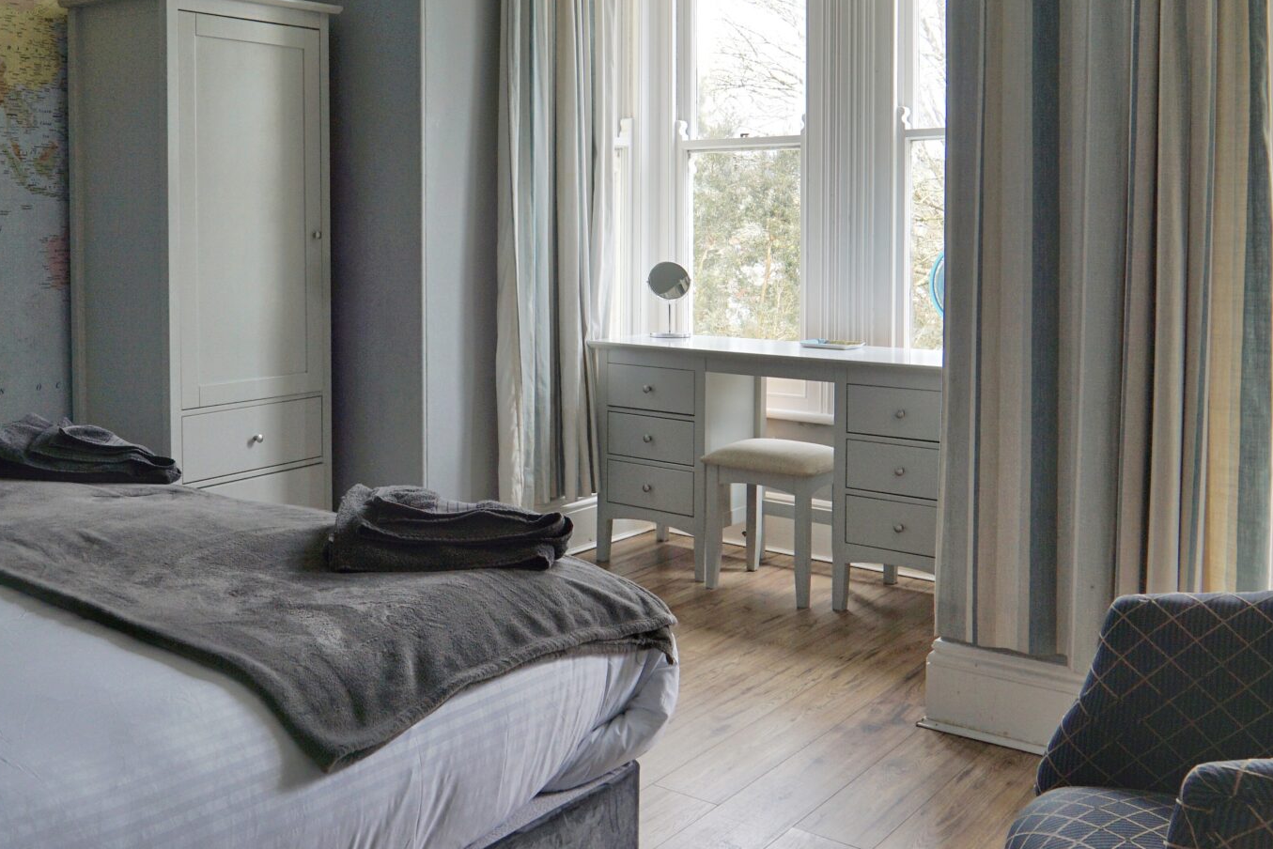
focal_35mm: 34
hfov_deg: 55.2
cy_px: 298
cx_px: 485
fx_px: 1202
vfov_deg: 38.6
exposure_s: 1/30
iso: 100
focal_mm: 12
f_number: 6.3
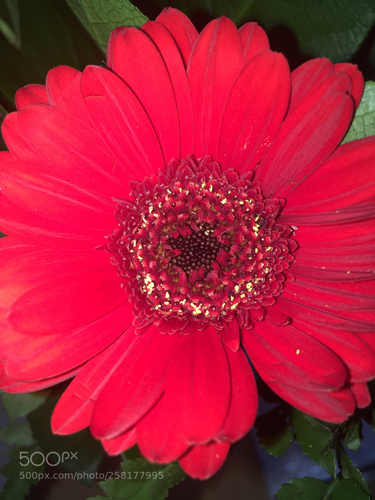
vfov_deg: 61.7
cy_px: 250
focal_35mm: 29
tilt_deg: -53.4
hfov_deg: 48.2
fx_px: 419
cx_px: 188
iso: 25
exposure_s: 1/120
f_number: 2.2
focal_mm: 4.15
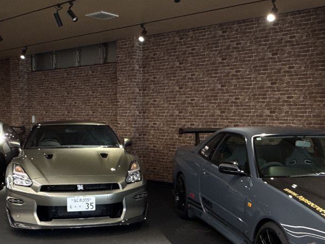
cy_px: 164
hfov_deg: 42.0
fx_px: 423
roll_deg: -0.2
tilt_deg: -6.6
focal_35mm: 45
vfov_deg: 31.9
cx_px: 141
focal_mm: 2.22
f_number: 2.2
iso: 320
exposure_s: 1/71
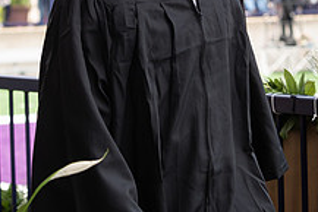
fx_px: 2033
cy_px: 4
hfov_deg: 8.9
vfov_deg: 6.0
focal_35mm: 230
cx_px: 180
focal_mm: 86
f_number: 5
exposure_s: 1/320
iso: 200
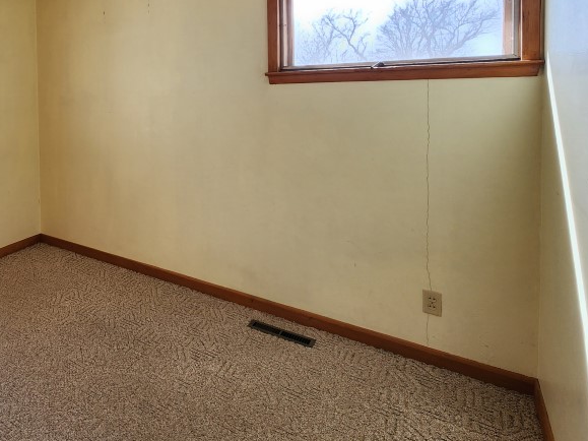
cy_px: 106
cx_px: 106
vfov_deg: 55.8
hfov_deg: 66.1
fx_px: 391
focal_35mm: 23
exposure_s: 1/120
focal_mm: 2.2
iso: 80
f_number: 2.2
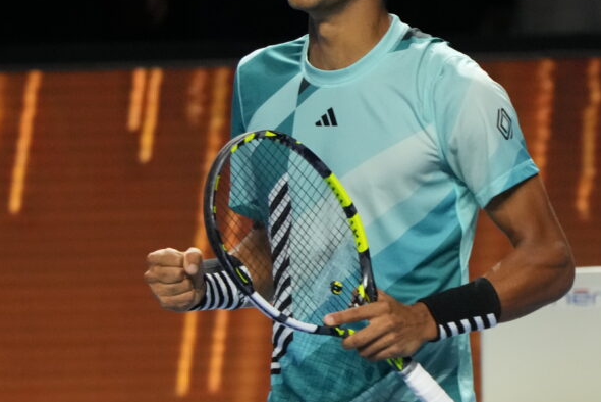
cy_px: 154
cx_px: 306
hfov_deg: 2.2
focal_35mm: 949
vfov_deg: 1.5
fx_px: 15850
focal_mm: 365
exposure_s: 1/320
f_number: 6.3
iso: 5000
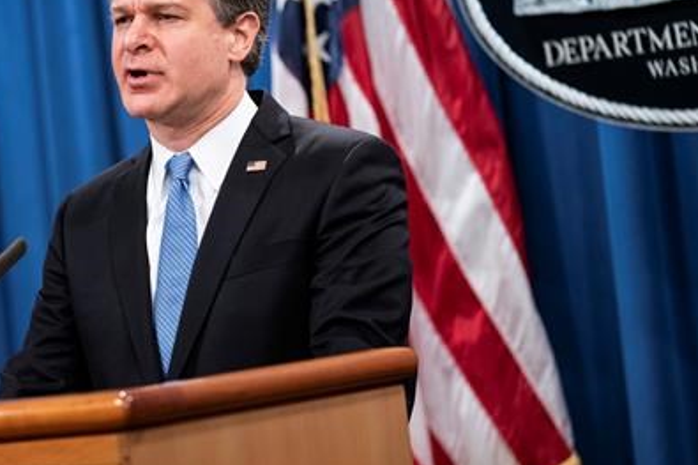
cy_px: 218
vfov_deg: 7.2
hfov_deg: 10.7
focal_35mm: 191
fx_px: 3702
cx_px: 140
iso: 2000
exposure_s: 1/320
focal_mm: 116
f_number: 2.8
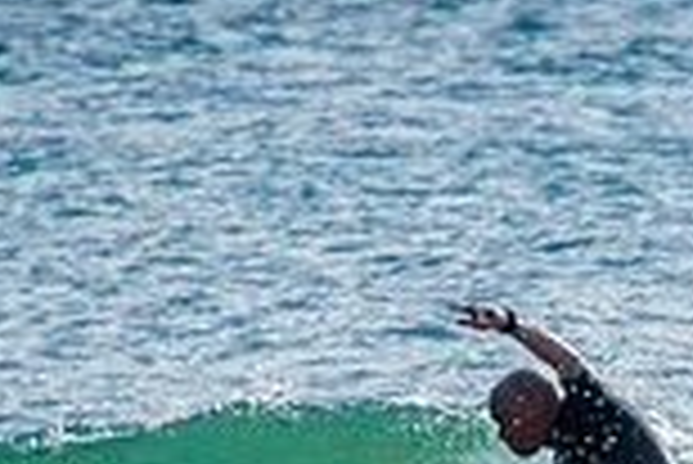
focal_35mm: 2263
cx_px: 630
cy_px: 624
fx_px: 43603
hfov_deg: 0.9
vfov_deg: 0.6
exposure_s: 1/2000
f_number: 5.6
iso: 320
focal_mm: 400
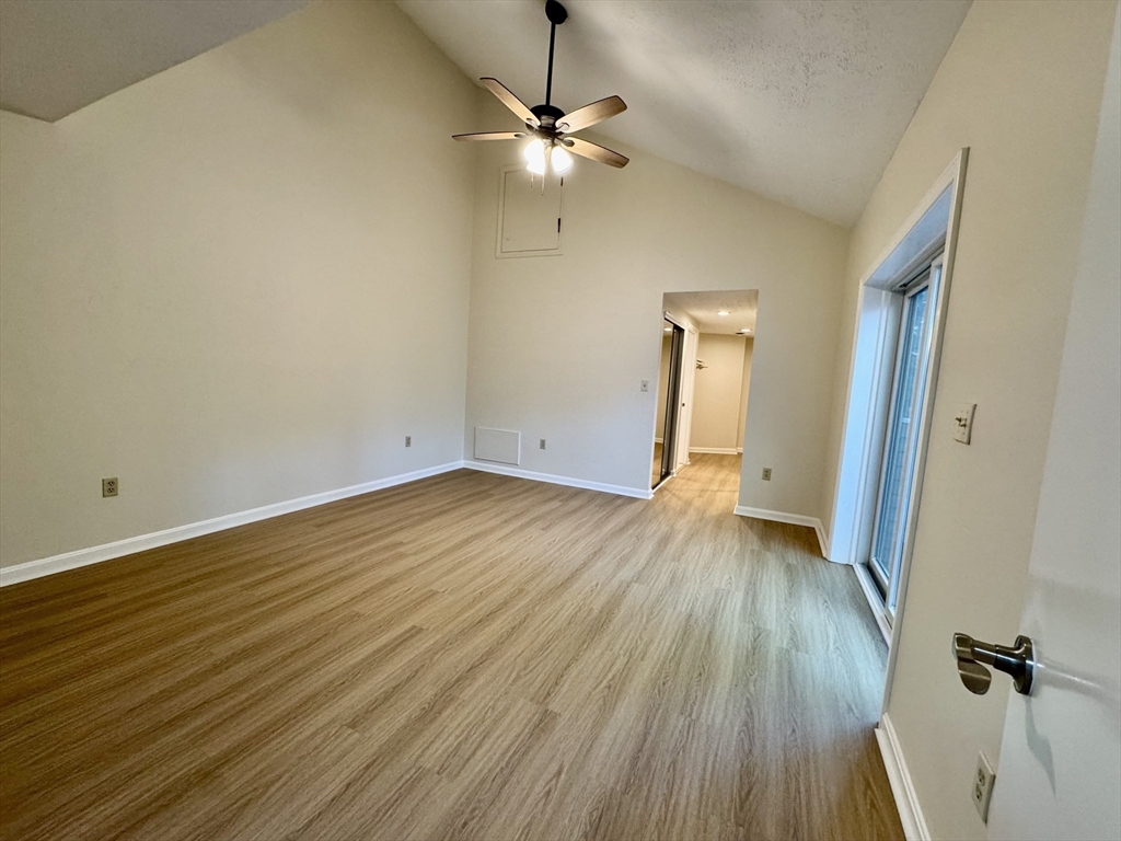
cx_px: 560
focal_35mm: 14
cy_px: 420
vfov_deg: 85.7
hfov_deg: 102.1
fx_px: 453
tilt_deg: -6.0
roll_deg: -3.3
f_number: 2.2
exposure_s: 1/60
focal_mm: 2.22
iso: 250
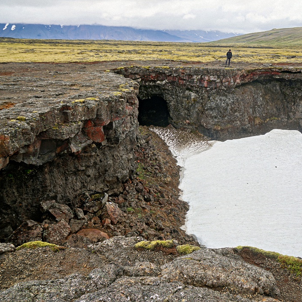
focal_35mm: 35
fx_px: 345
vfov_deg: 47.2
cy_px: 151
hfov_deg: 46.1
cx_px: 214
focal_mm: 18
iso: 100
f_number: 7.1
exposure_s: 1/100
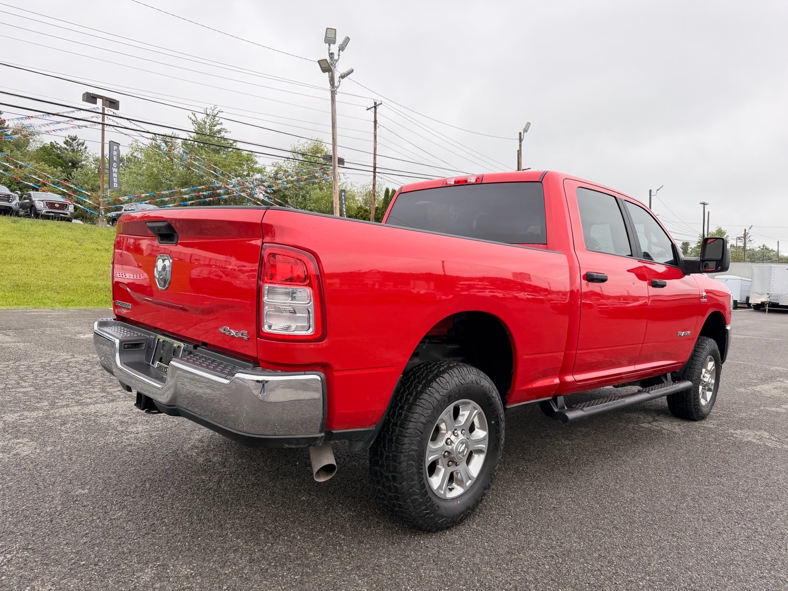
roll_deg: -2.0
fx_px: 546
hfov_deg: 71.6
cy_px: 296
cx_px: 394
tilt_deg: +0.8
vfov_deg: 56.8
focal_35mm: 24
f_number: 1.78
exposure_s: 1/589
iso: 80
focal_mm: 6.76
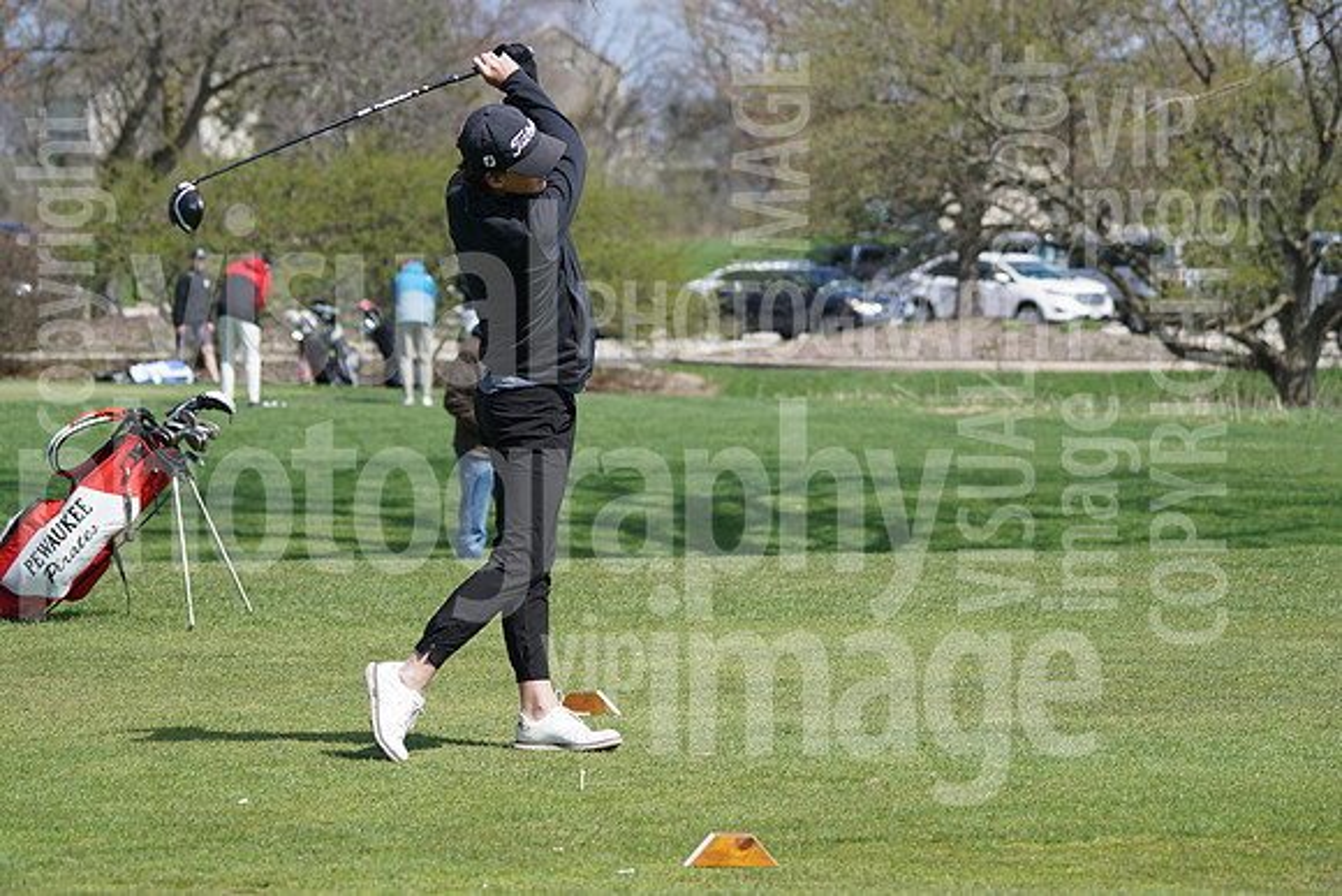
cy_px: 448
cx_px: 671
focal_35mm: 165
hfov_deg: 12.4
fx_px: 6152
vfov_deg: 8.3
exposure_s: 1/1250
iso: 250
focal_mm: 110
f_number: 4.5
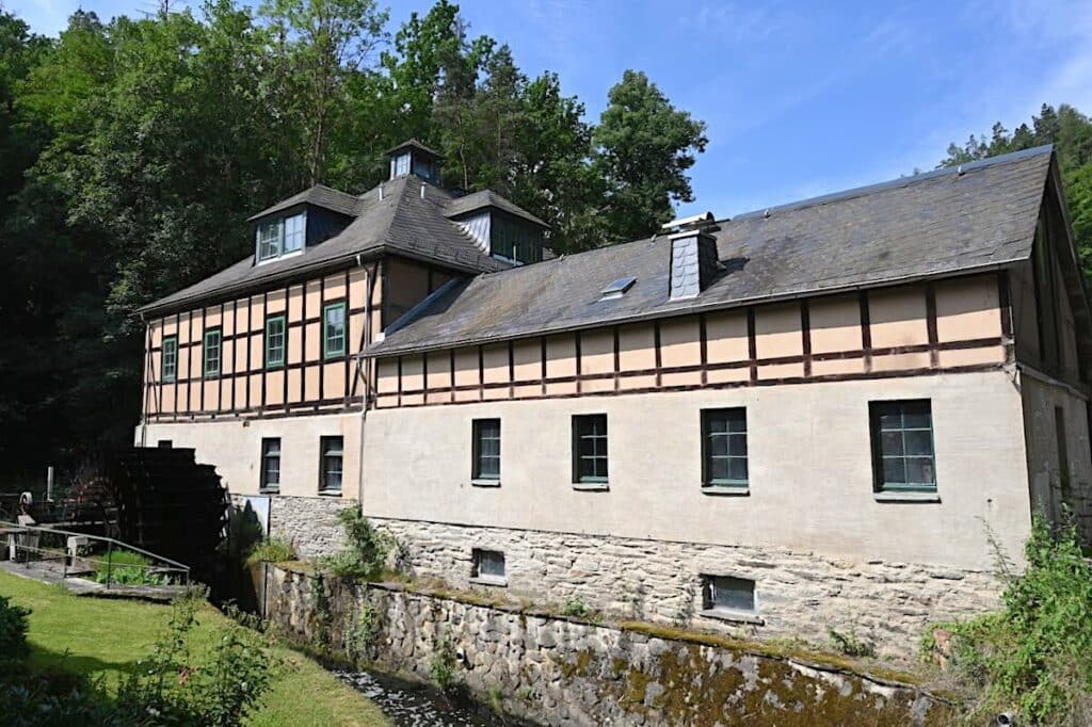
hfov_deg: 73.8
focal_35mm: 24
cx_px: 546
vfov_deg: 53.1
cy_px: 364
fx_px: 728
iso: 100
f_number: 7.1
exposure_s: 1/400
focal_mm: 24
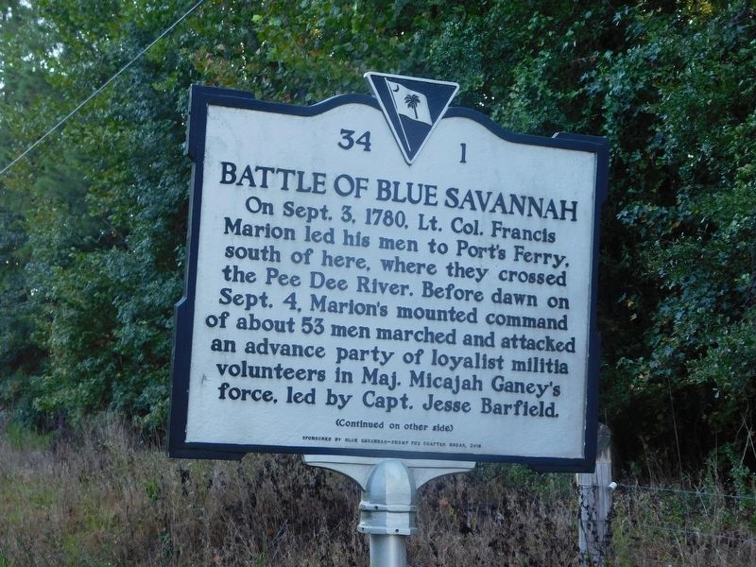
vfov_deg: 22.3
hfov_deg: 29.4
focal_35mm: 66
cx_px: 378
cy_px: 284
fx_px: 1441
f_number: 4.2
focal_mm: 11.7
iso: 125
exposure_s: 1/30
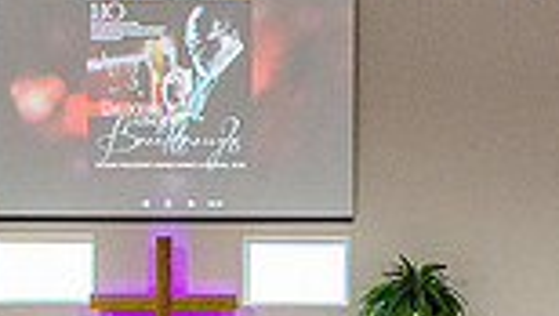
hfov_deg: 15.8
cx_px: 272
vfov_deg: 8.6
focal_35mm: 136
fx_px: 2018
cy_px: 594
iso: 2000
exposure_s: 1/125
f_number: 4
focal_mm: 23
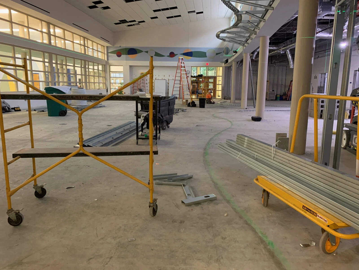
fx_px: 270
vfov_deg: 53.1
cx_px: 180
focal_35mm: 26
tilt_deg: -10.2
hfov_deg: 67.3
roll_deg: -0.4
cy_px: 135
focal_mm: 4.25
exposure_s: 1/30
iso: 400
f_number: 1.8
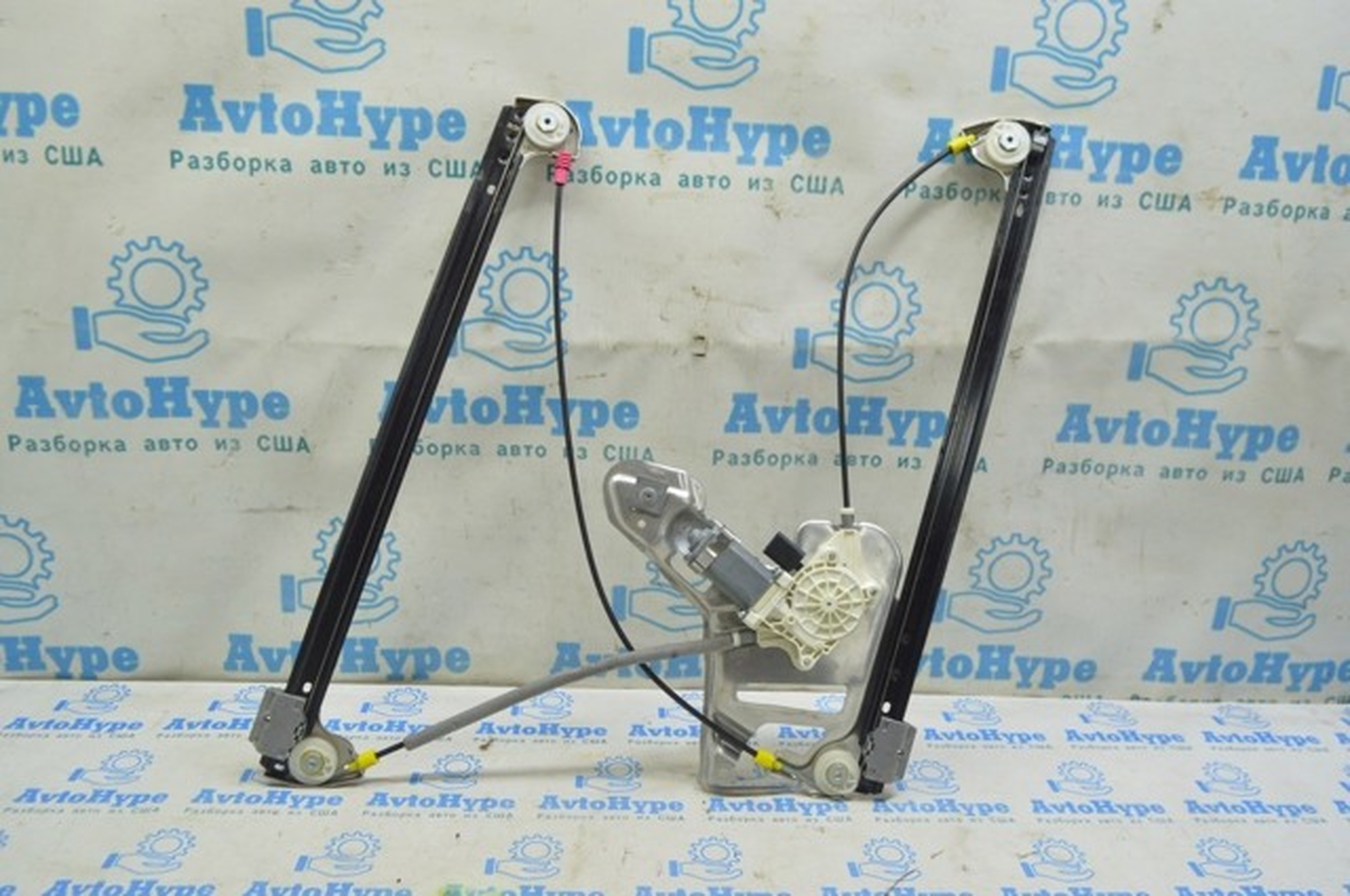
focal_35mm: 30
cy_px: 448
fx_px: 1124
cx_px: 675
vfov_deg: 43.5
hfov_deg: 62.0
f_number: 5.6
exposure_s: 1/20
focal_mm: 20
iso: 400
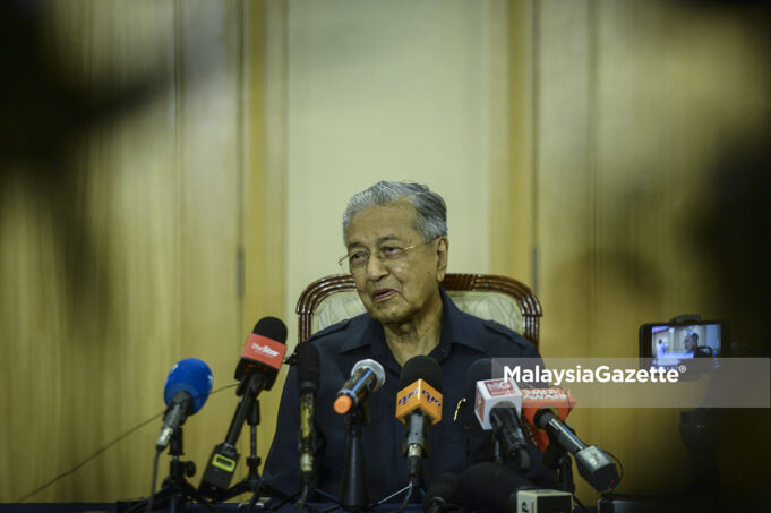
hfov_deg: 10.3
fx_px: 4280
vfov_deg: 6.9
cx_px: 386
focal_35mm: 200
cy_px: 256
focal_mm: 200
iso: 3200
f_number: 2.8
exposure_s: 1/100
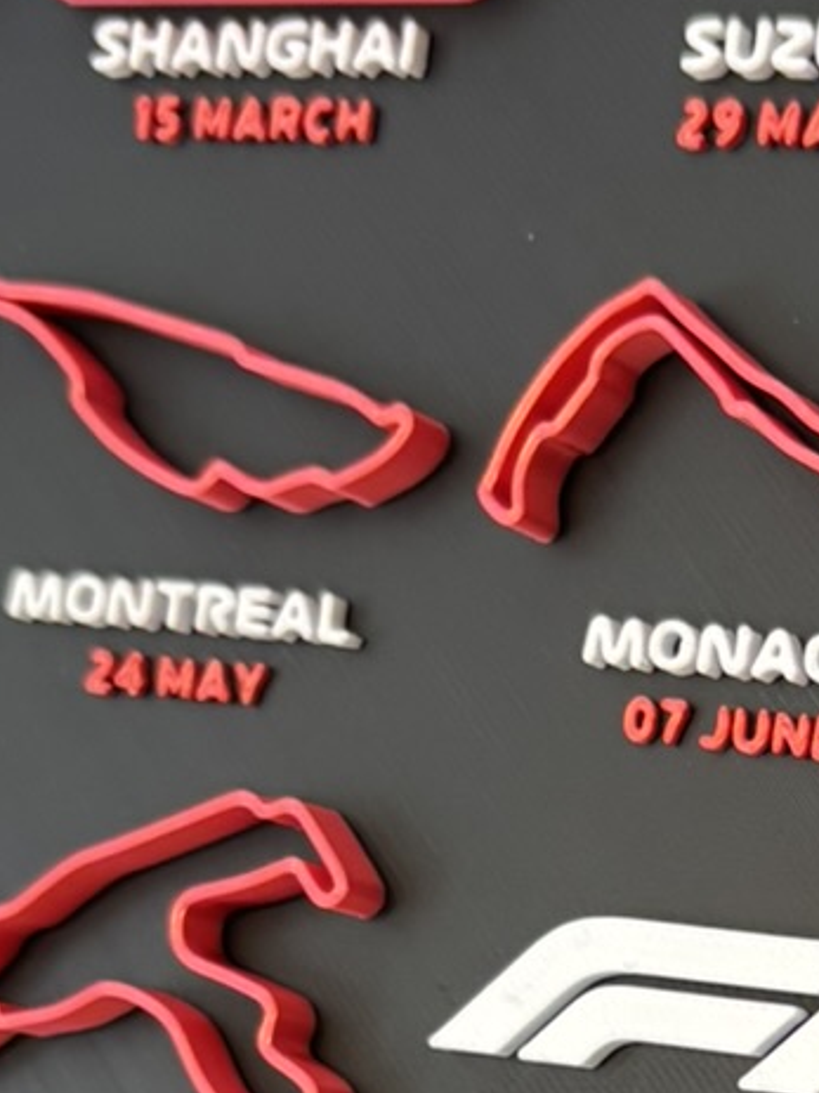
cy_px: 1570
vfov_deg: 15.9
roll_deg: +0.7
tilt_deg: -23.9
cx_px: 963
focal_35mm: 115
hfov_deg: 12.6
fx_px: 3629
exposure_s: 1/50
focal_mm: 5.96
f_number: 1.6
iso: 200
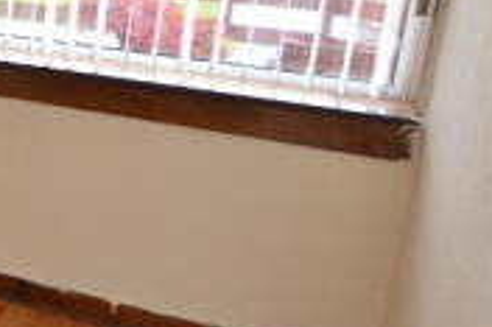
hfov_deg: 27.0
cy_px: 39
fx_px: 765
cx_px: -215
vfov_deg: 23.6
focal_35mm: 56
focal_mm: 10
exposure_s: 1/80
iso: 400
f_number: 4
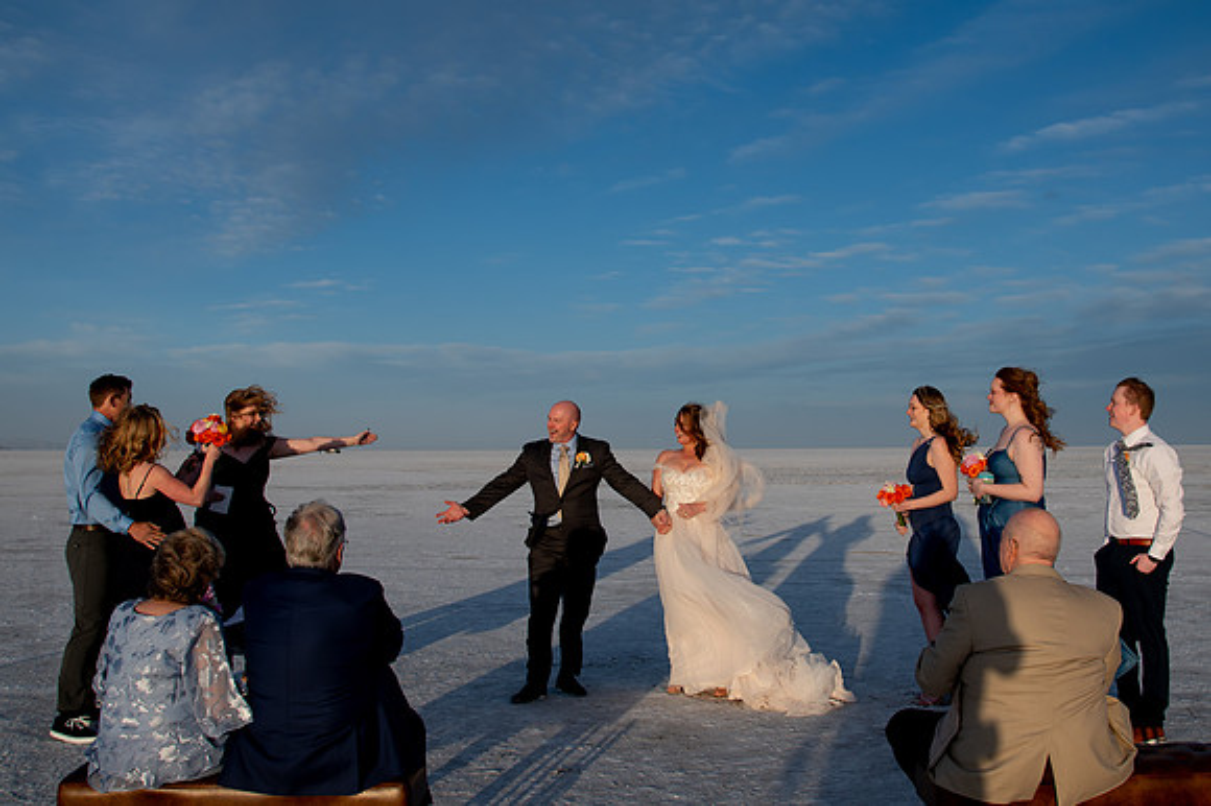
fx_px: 1205
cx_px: 703
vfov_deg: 36.9
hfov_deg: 53.1
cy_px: 337
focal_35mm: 36
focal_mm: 24
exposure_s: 1/400
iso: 200
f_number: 8
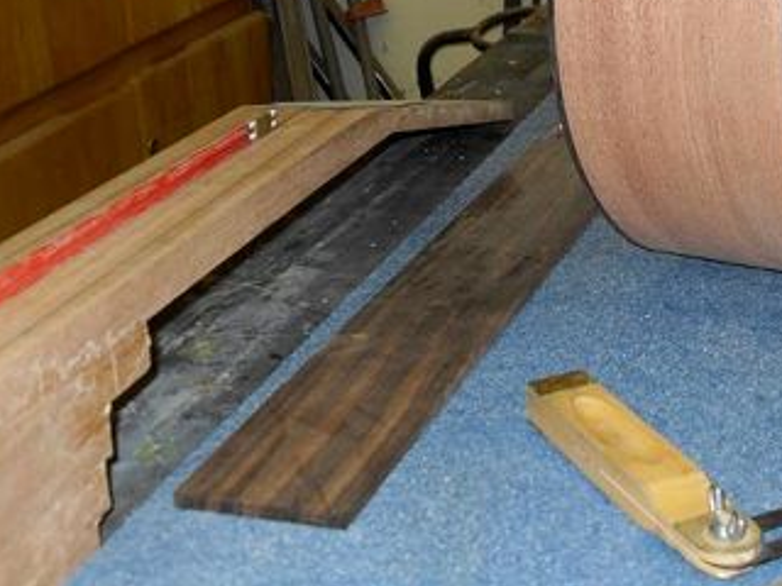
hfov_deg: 27.3
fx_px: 1581
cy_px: 2
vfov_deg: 20.4
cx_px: 604
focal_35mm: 70
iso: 100
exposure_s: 1/45
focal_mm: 6.3
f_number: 2.8
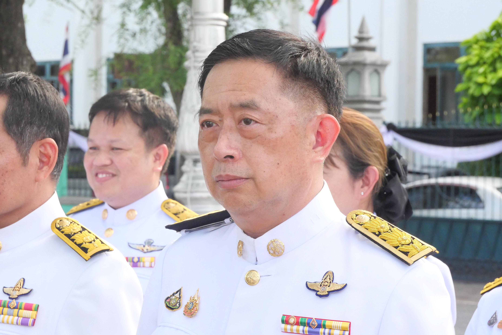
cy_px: 168
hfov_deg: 18.9
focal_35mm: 108
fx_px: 1507
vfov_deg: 12.7
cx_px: 251
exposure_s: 1/500
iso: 3200
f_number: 9
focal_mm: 52
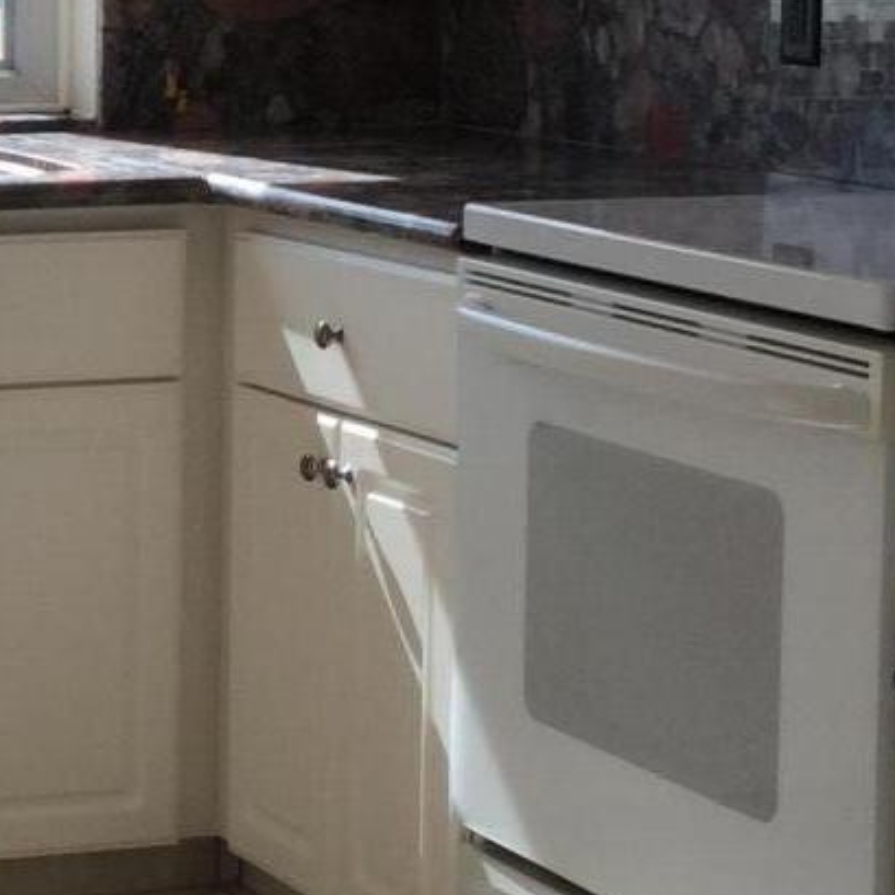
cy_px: 263
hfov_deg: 12.6
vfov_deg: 13.0
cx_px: -274
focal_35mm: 134
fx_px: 3920
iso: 25
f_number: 2.4
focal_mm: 3.3
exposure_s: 1/230
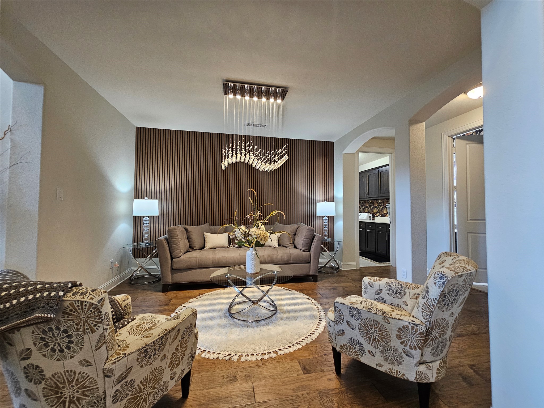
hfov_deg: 106.2
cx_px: 272
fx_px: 204
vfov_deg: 89.9
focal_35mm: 13
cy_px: 204
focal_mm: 2.2
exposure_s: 1/60
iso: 320
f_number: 2.2
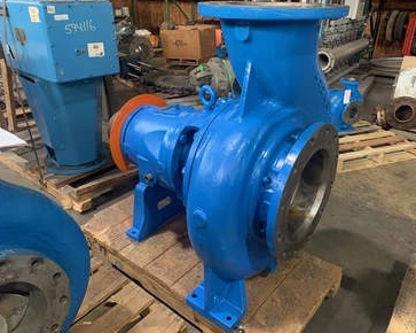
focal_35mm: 28
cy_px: 166
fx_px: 345
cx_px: 221
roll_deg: +0.0
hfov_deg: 62.2
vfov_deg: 51.5
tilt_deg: -26.7
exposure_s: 1/60
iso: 320
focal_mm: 4.25
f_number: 1.8
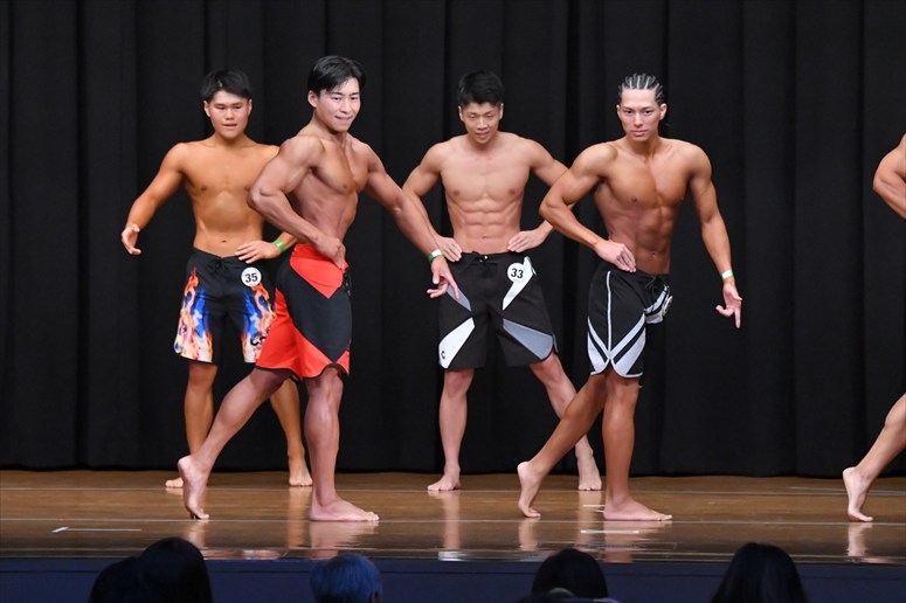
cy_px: 302
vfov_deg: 6.3
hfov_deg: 9.5
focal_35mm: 217
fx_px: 5459
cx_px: 453
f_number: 5.6
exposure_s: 1/400
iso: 8000
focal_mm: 145
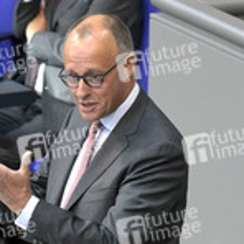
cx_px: 16
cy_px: 104
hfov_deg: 3.1
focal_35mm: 570
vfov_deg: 3.1
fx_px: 4546
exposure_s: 1/400
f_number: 5.6
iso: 8000
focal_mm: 220
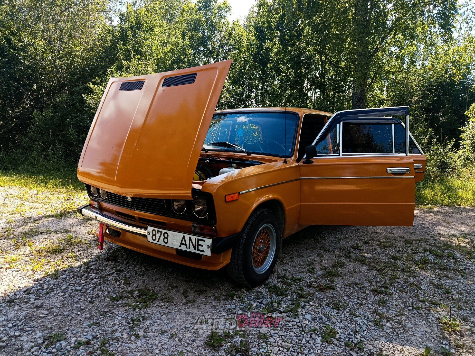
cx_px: 238
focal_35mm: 24
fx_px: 329
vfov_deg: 56.8
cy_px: 178
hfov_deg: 71.6
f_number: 1.7
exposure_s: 1/180
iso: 50
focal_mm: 5.24
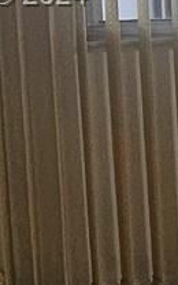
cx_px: 745
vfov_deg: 19.1
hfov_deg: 7.6
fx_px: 823
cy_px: -3
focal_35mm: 106
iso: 50
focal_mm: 1.74
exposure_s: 1/60
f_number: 2.2
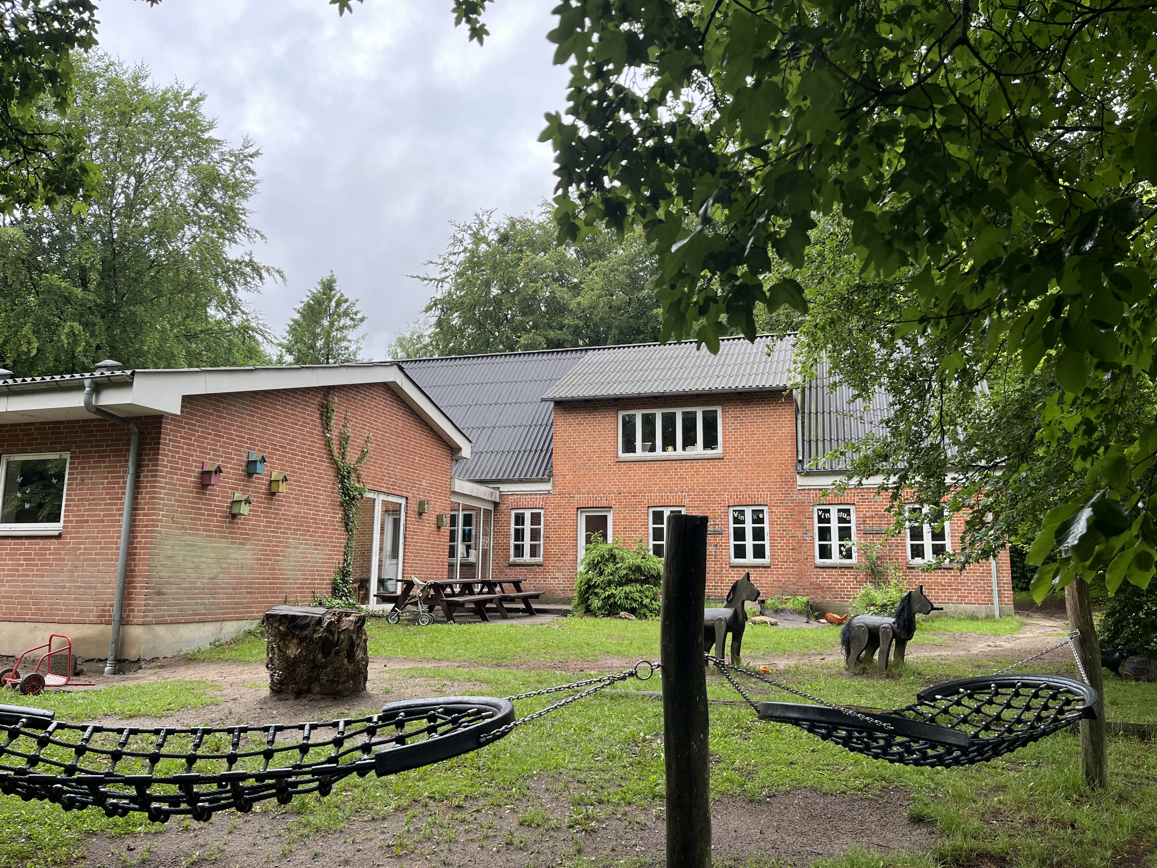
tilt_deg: +9.0
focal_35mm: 26
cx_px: 578
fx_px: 869
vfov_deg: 53.1
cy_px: 434
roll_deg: -0.7
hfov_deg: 67.3
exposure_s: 1/317
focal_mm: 5.1
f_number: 1.6
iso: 50
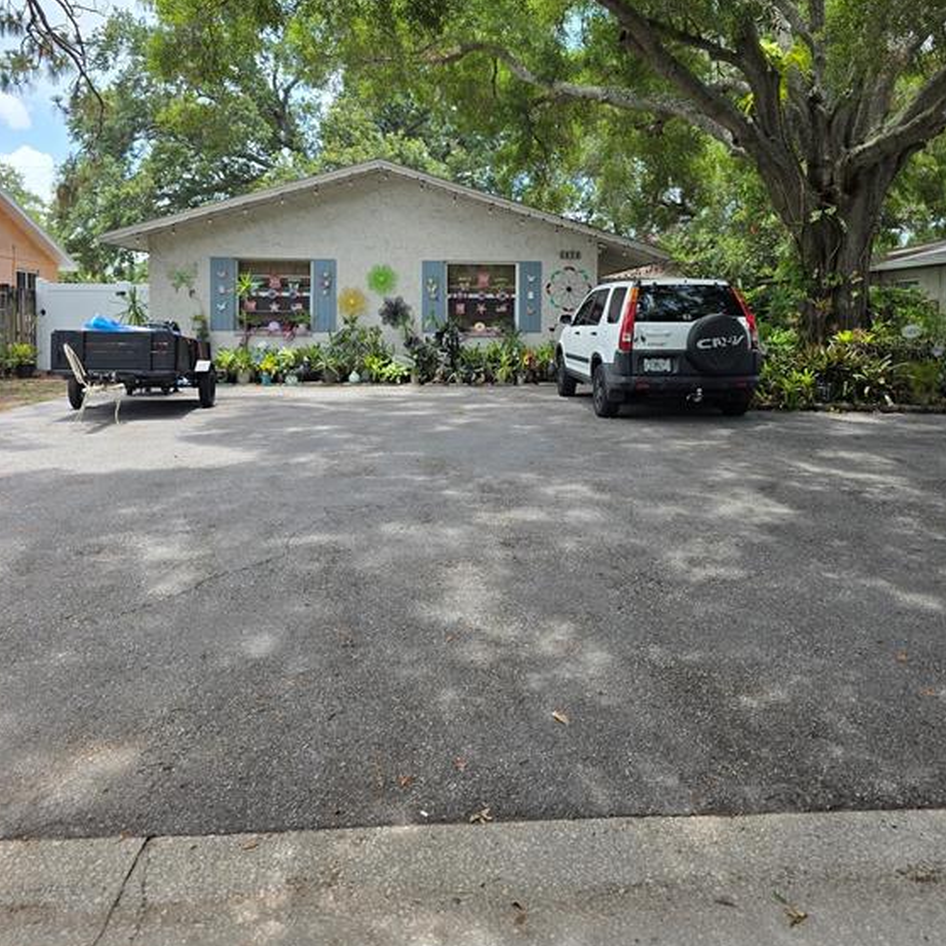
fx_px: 866
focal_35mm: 28
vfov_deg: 56.5
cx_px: 473
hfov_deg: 57.3
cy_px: 342
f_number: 1.7
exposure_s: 1/1869
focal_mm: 6.3
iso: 80
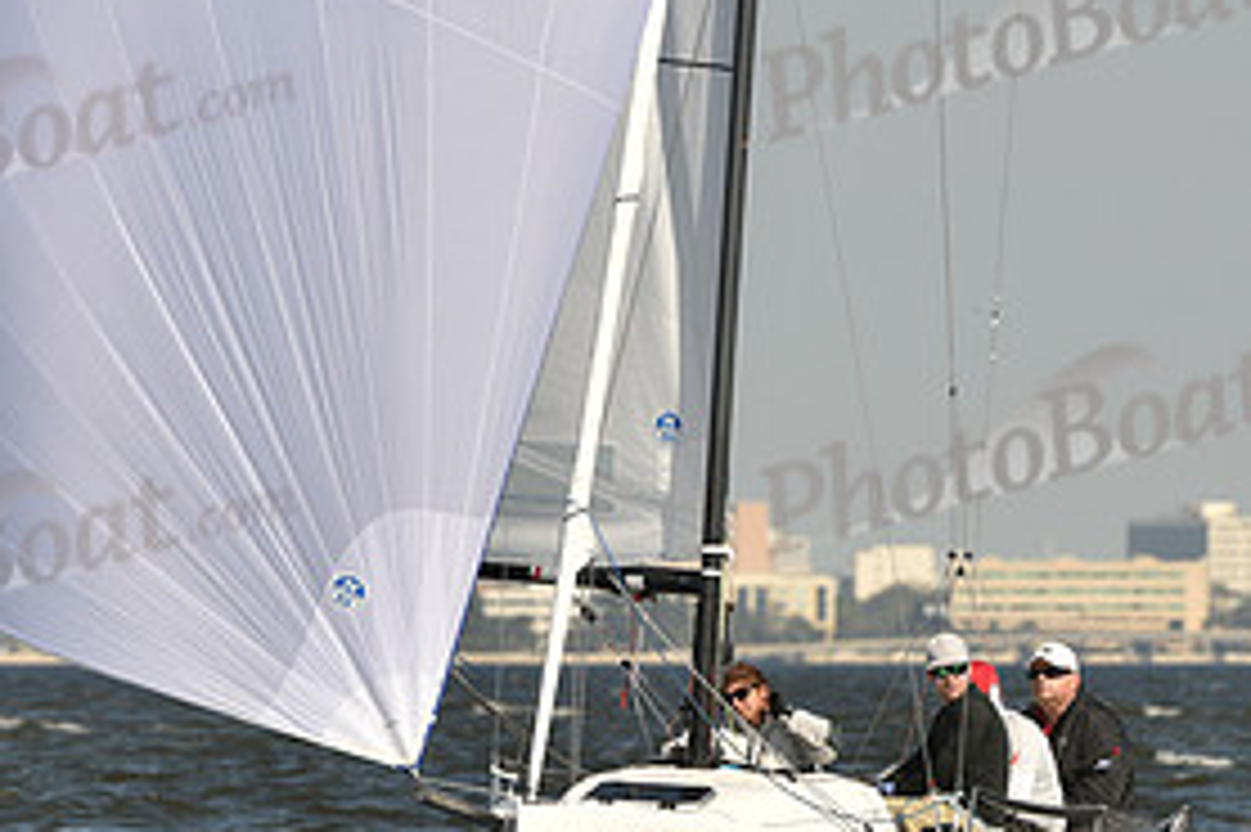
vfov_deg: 1.9
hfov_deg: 2.9
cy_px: 735
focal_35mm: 710
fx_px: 24657
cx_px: 531
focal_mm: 340
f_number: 7.1
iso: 250
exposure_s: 1/1250
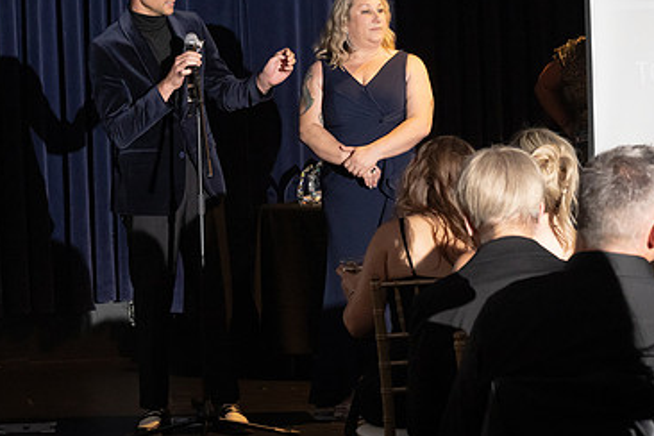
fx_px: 2761
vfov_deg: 9.0
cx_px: 252
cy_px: 163
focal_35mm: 152
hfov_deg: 13.5
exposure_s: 1/200
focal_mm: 64
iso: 2500
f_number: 4.5
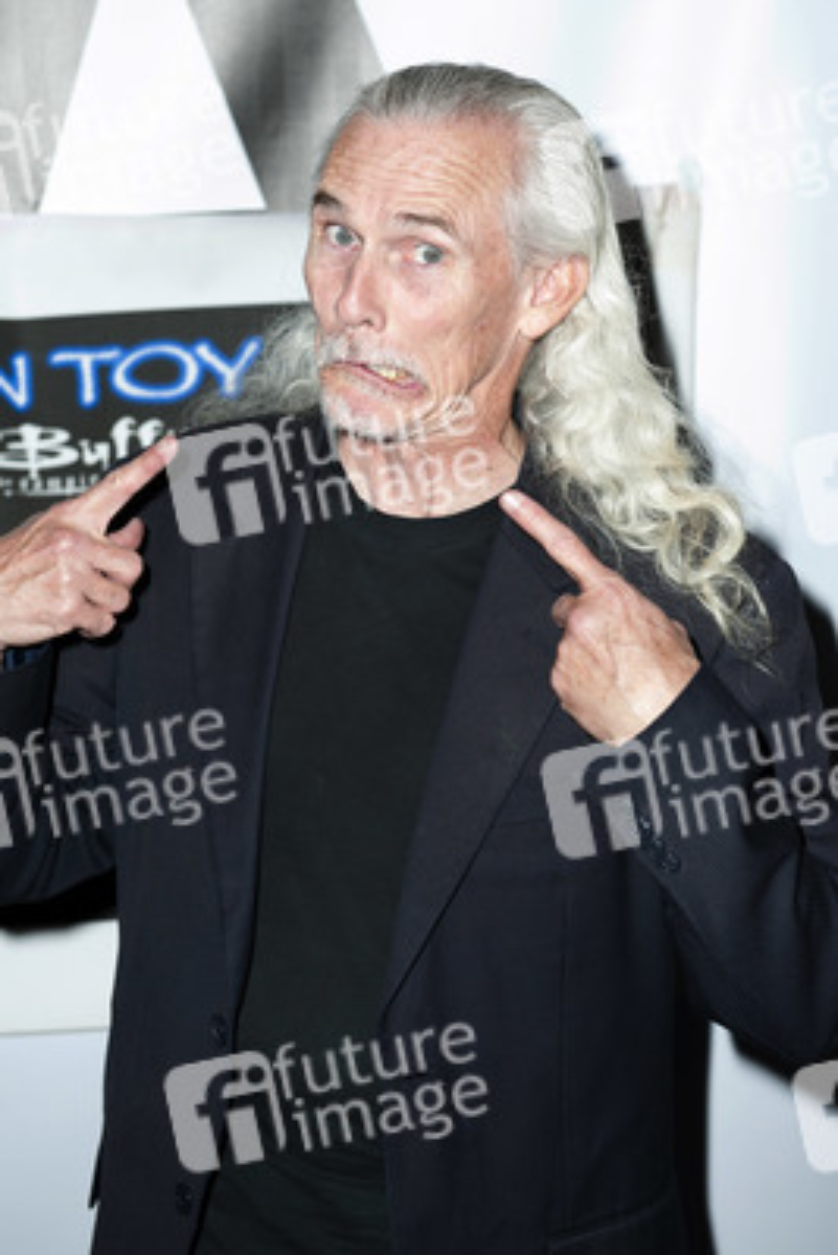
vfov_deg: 32.4
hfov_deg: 21.9
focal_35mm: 62
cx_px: 419
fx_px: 2163
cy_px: 628
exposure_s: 1/320
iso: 400
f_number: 4
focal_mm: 62
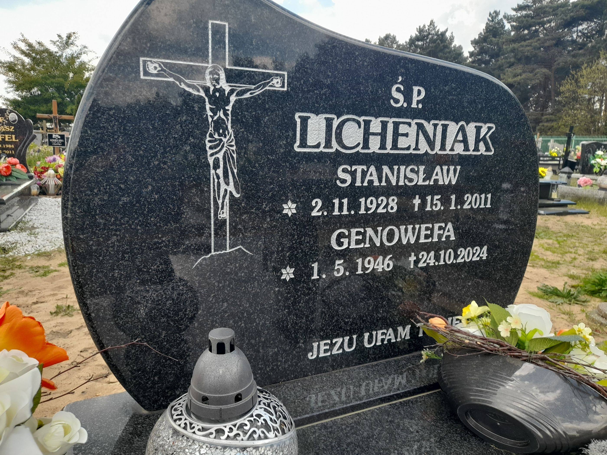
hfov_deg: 69.4
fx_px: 438
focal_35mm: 25
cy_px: 228
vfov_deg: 54.9
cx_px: 304
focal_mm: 4.6
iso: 20
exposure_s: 1/115
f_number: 2
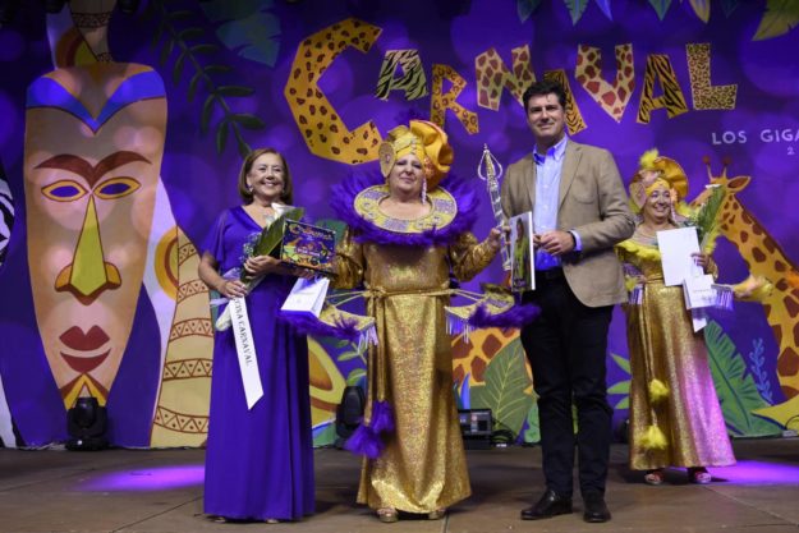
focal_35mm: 36
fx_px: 799
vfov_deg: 36.9
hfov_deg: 53.1
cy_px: 266
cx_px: 400
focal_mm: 24
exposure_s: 1/100
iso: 320
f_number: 2.8
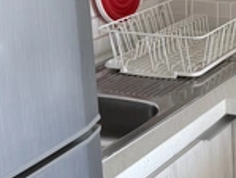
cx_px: 314
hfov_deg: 23.8
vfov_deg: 20.3
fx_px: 484
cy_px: 16
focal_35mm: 71
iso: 64
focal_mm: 6.76
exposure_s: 1/121
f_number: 1.78
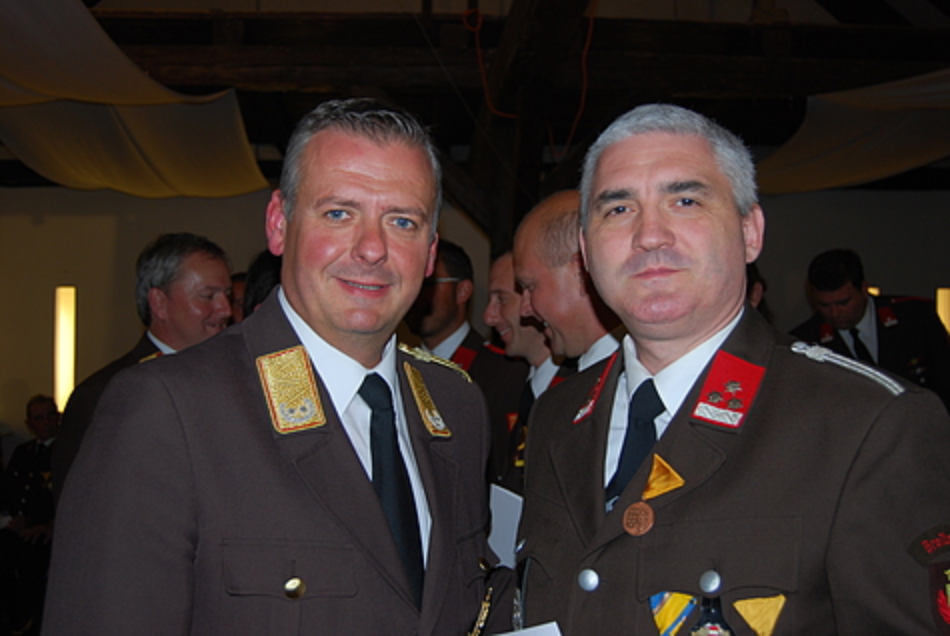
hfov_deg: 46.3
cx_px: 475
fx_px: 1110
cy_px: 318
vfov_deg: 32.0
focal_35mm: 42
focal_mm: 28
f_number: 4.2
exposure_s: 1/60
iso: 200
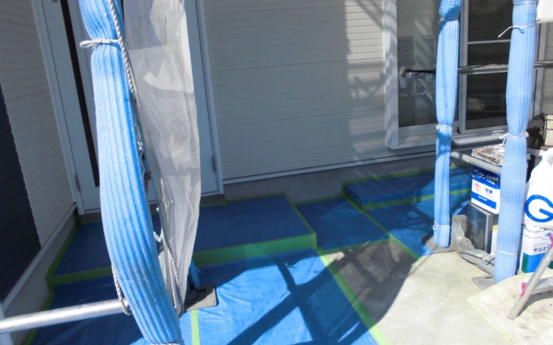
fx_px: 422
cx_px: 280
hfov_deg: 66.5
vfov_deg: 44.5
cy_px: 168
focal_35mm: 28
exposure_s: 1/500
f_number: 3.5
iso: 100
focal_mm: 4.6
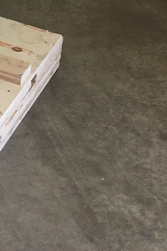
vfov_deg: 16.0
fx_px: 841
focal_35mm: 121
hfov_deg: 10.1
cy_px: -84
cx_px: -210
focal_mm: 4.15
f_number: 2.2
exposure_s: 1/30
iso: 25
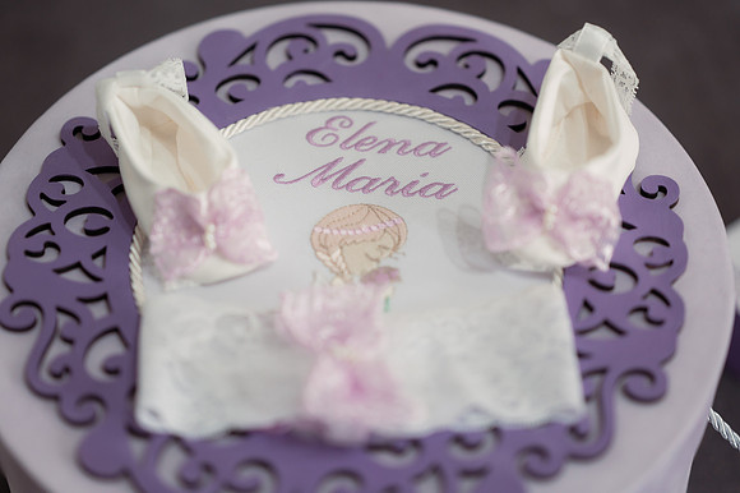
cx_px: 370
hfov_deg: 23.9
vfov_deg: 16.1
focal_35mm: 85
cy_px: 246
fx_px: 1746
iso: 1250
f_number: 1.8
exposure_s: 1/100
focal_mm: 85
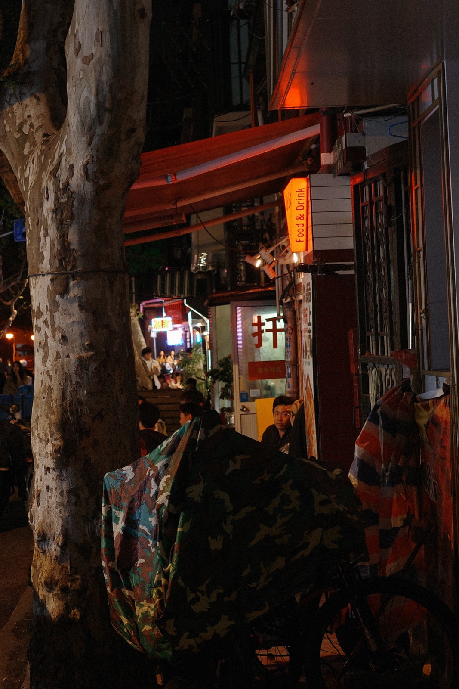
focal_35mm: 40
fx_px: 765
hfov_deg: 33.4
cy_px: 344
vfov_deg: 48.5
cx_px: 230
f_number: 3.5
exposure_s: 1/13
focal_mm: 26
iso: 320
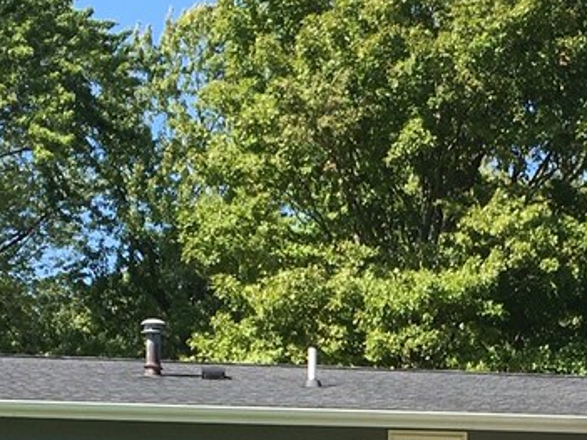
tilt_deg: -2.5
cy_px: 671
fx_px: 2017
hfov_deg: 16.4
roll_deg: -1.8
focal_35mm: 119
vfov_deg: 11.9
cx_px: 497
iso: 25
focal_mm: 4.15
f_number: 2.2
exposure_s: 1/651
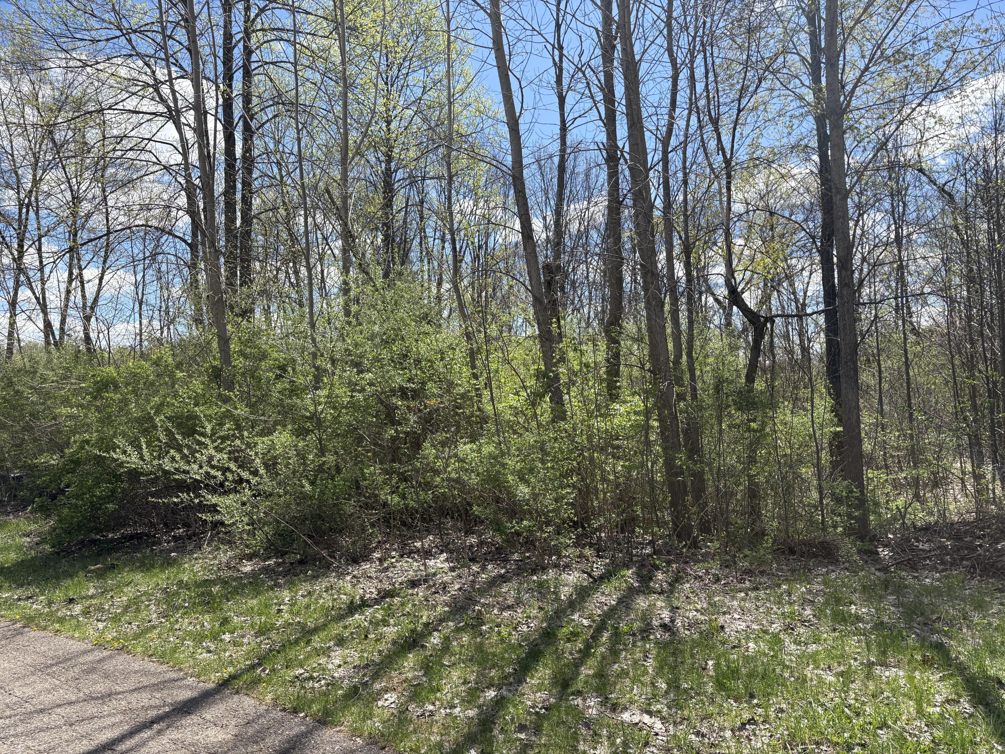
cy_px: 377
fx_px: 755
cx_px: 502
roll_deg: +2.0
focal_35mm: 26
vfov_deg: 53.1
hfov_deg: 67.3
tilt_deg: +2.3
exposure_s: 1/2364
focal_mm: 5.96
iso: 50
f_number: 1.6
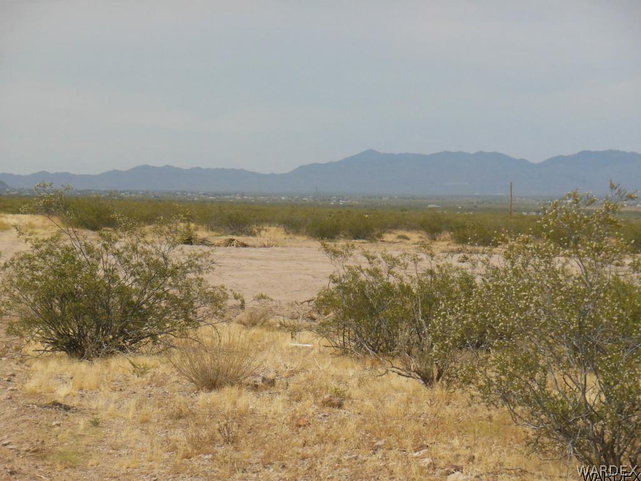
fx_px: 2352
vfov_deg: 11.7
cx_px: 320
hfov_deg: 15.5
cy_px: 240
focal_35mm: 127
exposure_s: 1/1000
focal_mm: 22.6
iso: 400
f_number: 10
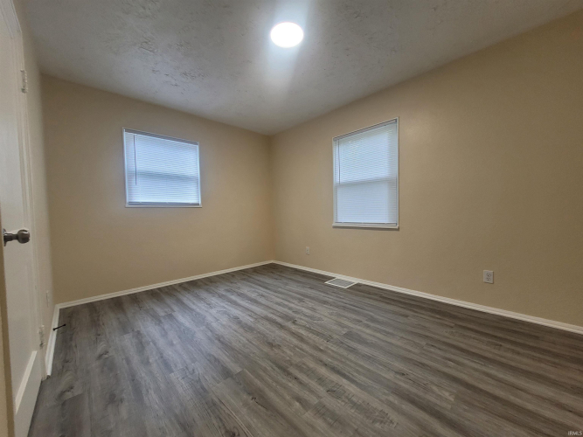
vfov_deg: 89.9
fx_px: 219
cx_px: 292
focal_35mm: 13
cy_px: 218
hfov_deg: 106.2
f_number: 2.2
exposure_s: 1/60
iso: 125
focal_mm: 1.74
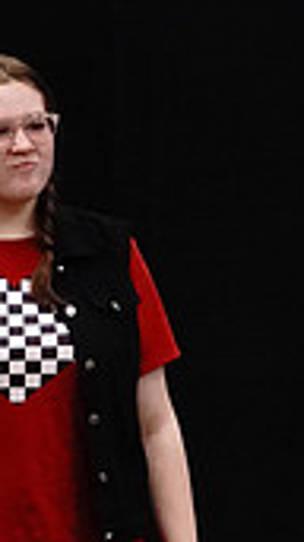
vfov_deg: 4.3
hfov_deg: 2.4
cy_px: 436
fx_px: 7288
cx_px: 906
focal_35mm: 508
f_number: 5.6
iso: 8000
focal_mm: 95
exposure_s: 1/125
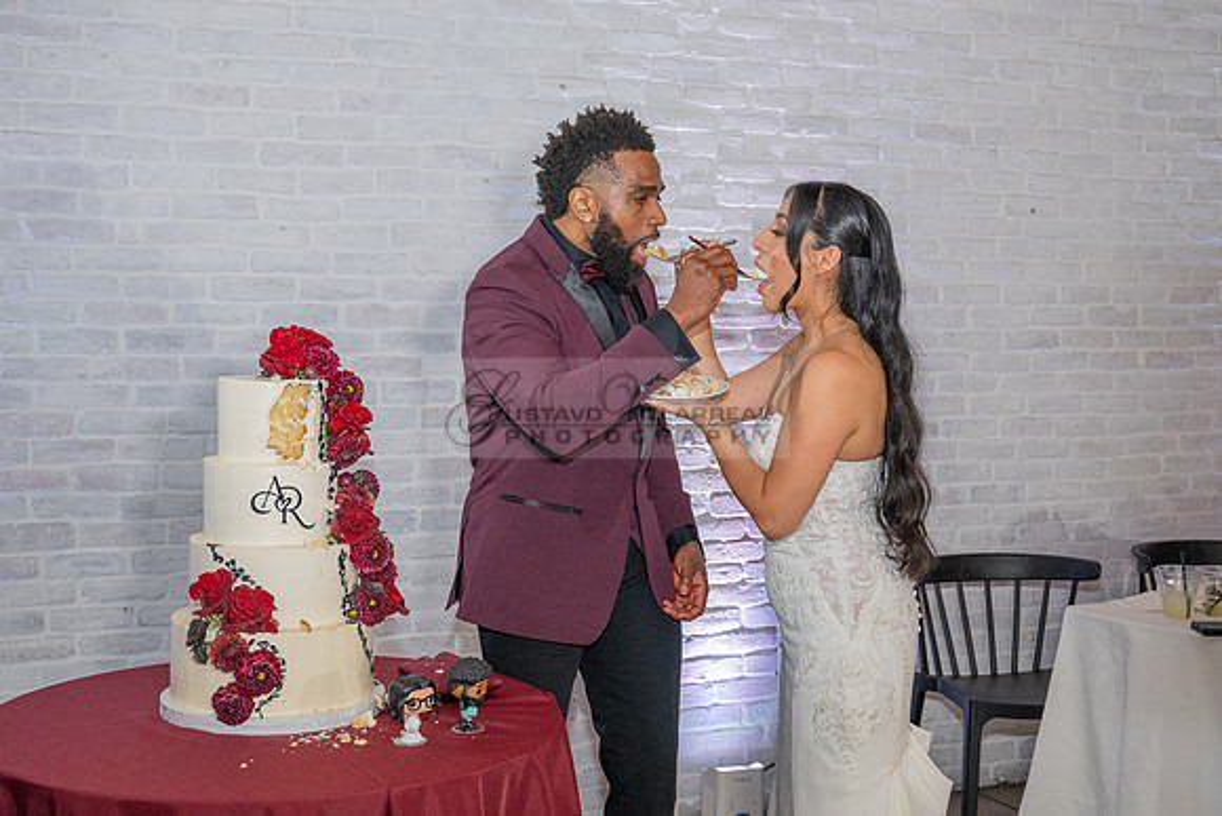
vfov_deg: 28.1
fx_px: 1630
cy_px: 408
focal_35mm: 48
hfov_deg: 41.1
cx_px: 611
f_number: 5.6
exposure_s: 1/200
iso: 2000
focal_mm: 48
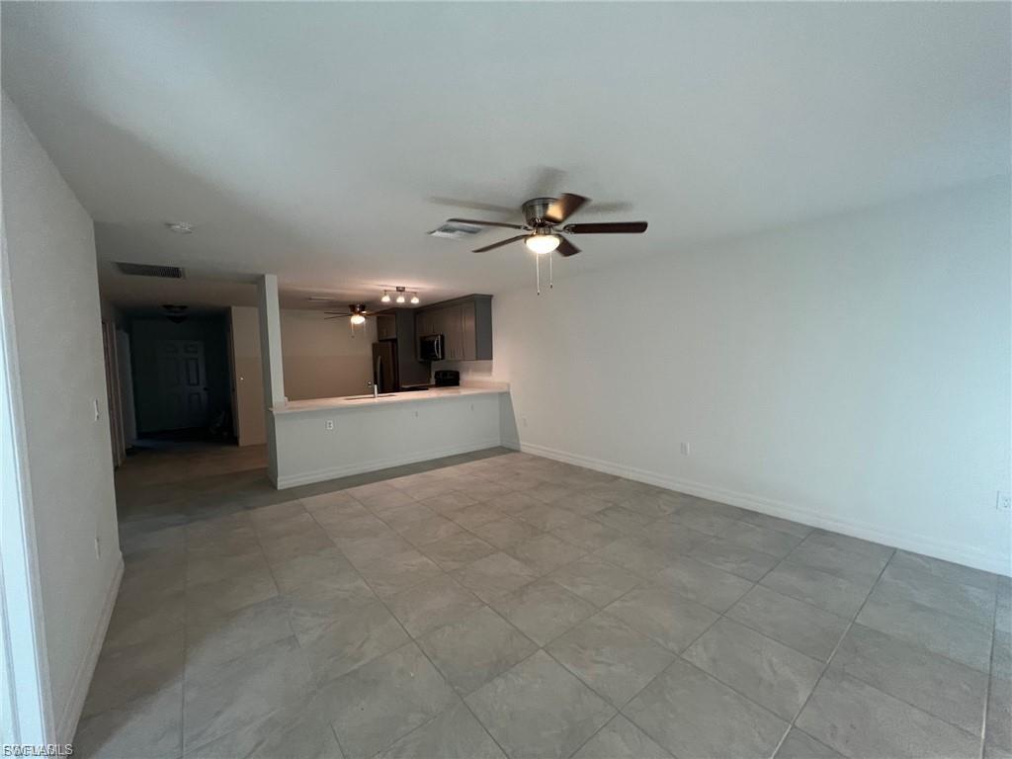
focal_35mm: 13
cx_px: 506
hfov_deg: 106.2
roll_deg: +0.9
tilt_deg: -4.0
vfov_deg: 89.9
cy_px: 380
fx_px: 380
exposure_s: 1/85
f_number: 1.8
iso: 250
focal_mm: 1.57
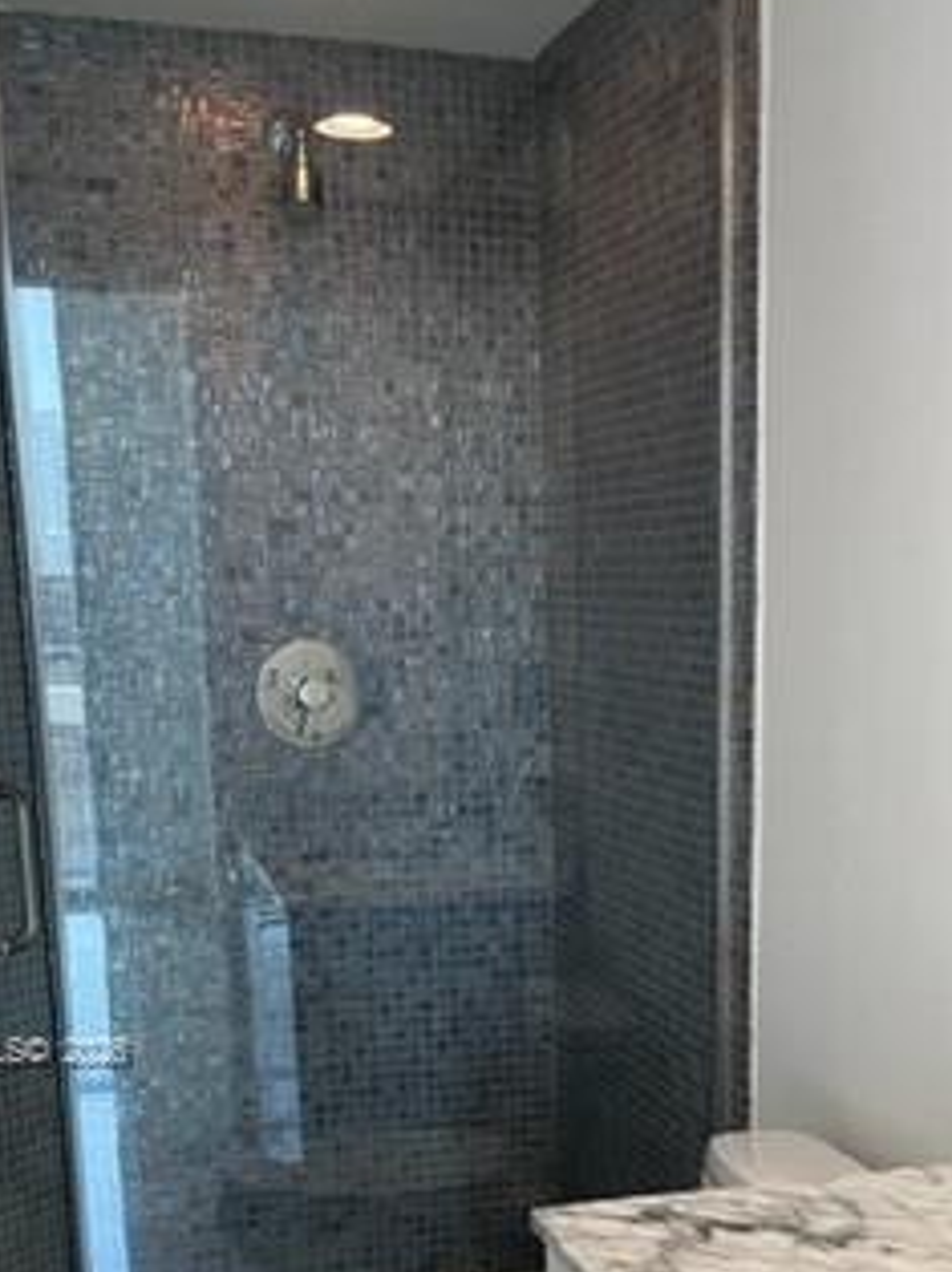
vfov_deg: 34.8
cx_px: 697
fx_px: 1946
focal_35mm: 53
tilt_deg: -13.5
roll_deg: +0.3
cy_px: 1053
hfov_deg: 27.2
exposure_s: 1/60
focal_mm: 5.1
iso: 80
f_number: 1.6
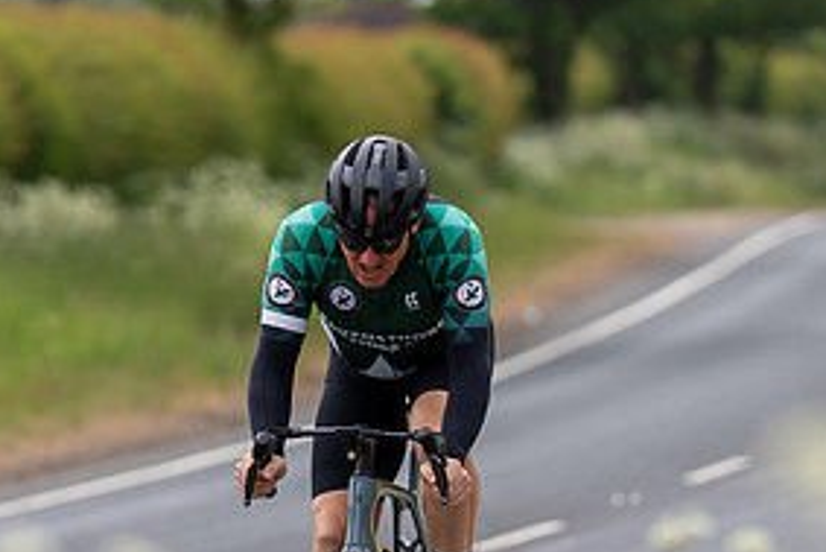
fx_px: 11133
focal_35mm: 485
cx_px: 346
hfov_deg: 4.2
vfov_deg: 2.8
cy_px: 387
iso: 160
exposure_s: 1/1250
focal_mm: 178
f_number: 3.2
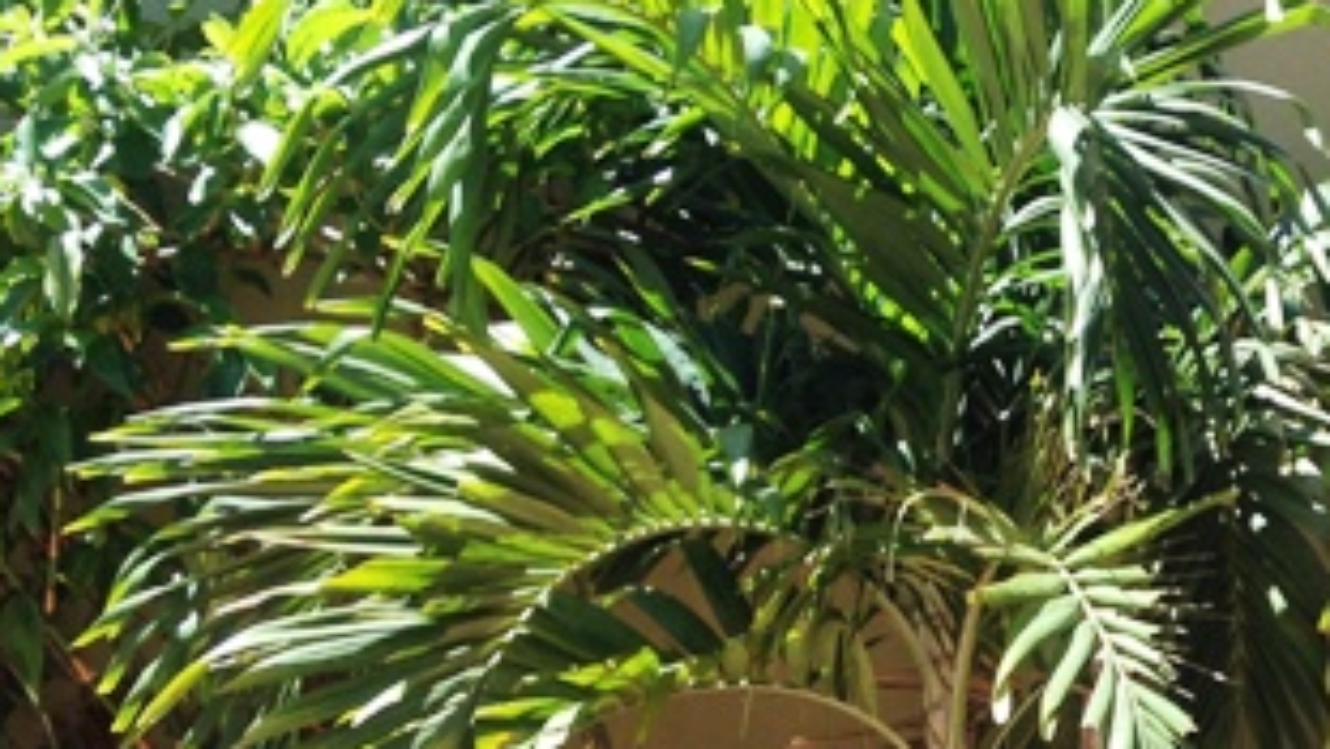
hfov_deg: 27.5
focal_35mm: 74
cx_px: 1219
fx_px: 2610
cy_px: 749
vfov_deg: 16.0
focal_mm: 4.12
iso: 50
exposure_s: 1/484
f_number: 2.4
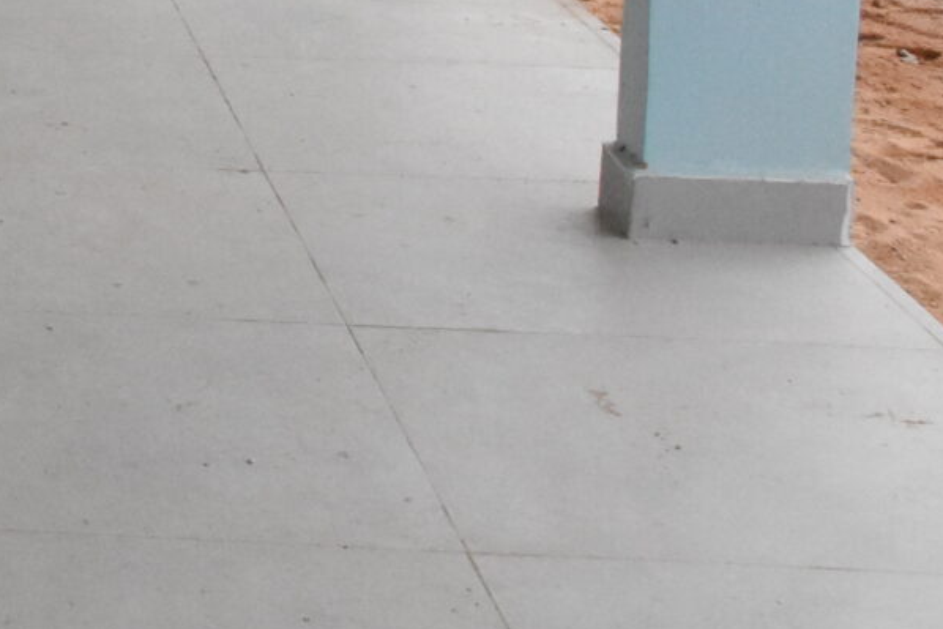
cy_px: -374
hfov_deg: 16.2
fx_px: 2859
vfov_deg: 11.9
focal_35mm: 109
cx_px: -689
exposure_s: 1/1600
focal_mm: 17
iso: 4500
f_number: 5.6
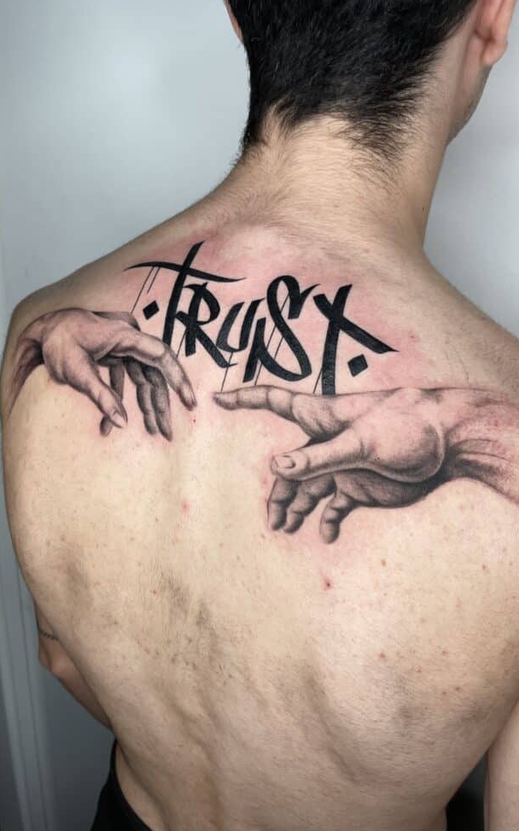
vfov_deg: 64.6
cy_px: 413
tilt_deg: -24.8
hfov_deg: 43.1
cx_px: 258
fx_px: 656
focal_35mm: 29
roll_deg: -4.0
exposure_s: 1/177
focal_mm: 4.2
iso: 50
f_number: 1.6
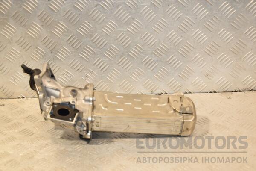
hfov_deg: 27.0
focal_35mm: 75
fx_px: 533
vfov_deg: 18.2
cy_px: 86
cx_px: 128
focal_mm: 50
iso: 800
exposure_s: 1/200
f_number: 6.3
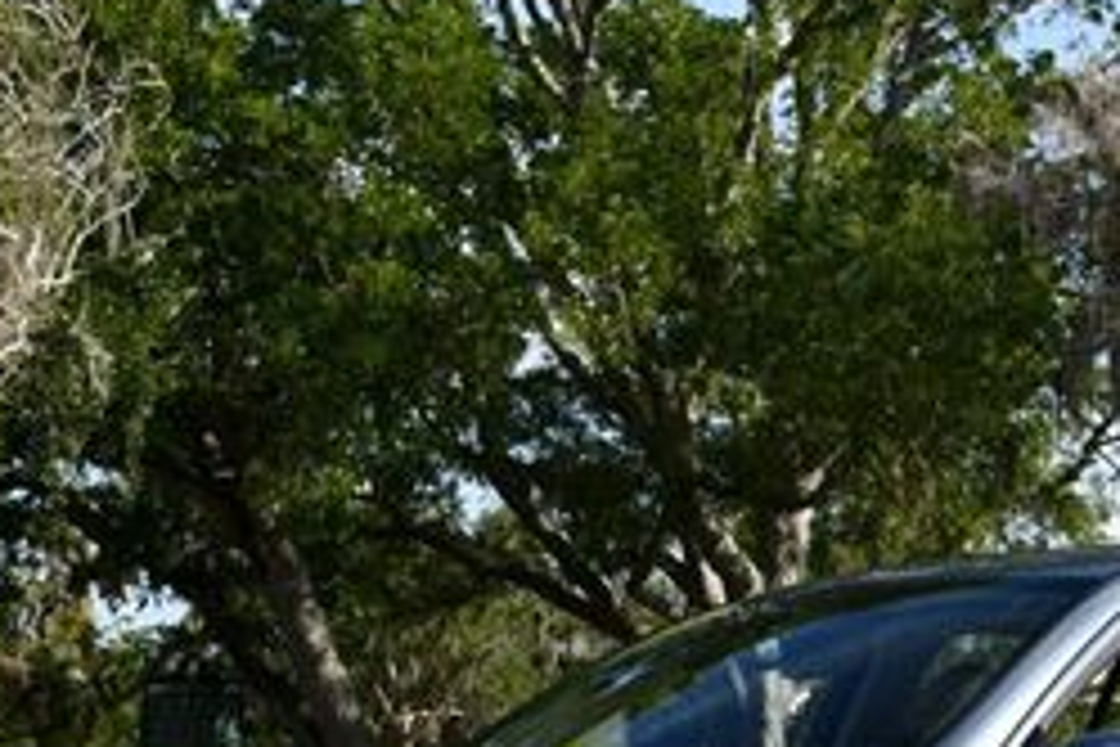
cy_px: 824
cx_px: 796
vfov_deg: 13.0
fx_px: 3204
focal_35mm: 103
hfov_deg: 19.7
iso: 100
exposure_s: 1/250
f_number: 8
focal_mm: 20
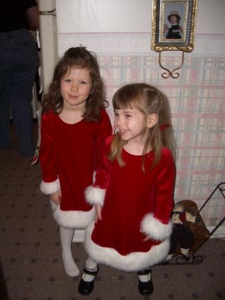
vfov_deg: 52.6
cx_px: 112
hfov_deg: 40.7
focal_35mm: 35
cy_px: 150
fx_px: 303
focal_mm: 5.8
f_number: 2.6
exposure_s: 1/60
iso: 100
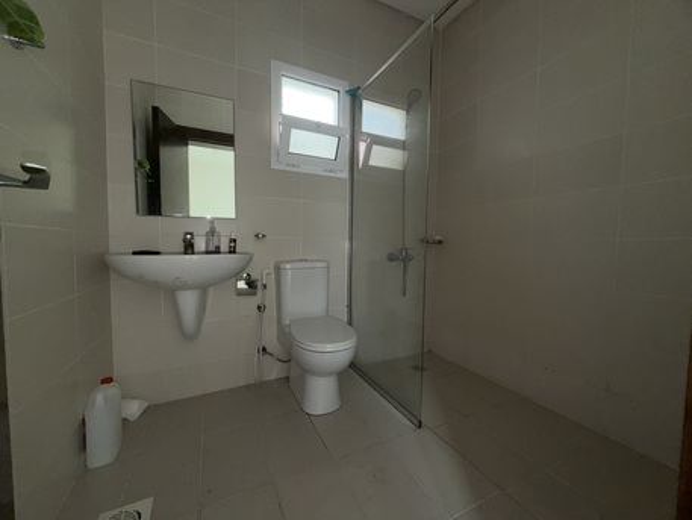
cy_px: 260
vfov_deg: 85.7
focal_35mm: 14
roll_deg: -0.5
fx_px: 280
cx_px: 346
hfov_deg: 102.0
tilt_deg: -3.3
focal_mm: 2.22
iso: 50
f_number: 2.2
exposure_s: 1/91
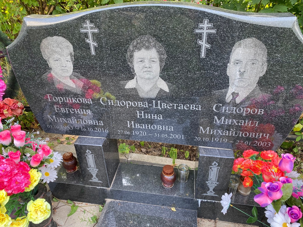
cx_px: 152
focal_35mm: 26
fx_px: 228
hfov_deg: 67.3
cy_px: 114
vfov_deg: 53.1
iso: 64
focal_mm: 4.25
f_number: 1.8
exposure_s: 1/121
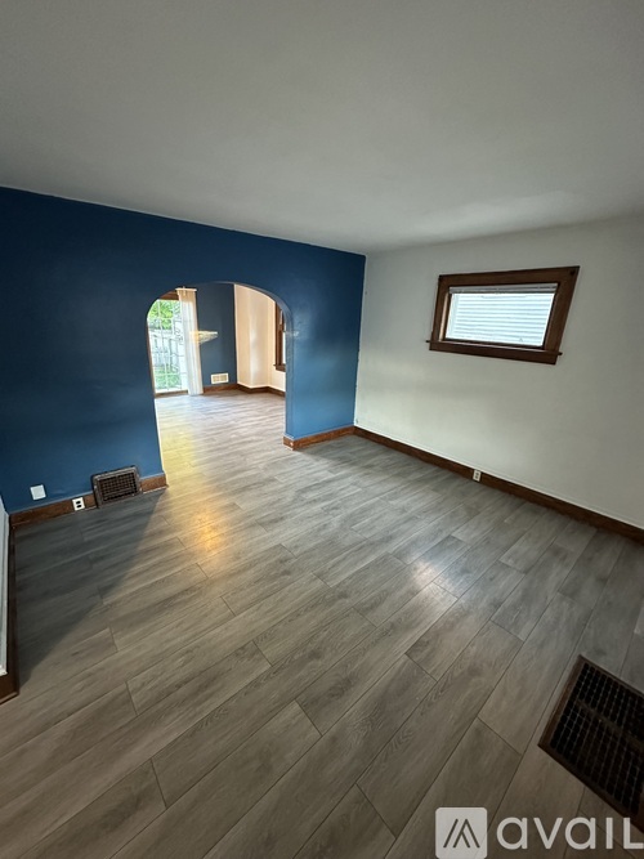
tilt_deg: -17.2
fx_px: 347
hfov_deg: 85.7
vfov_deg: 102.1
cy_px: 430
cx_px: 322
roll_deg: -3.0
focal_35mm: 14
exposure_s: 1/60
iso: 1000
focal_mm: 2.22
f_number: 2.2
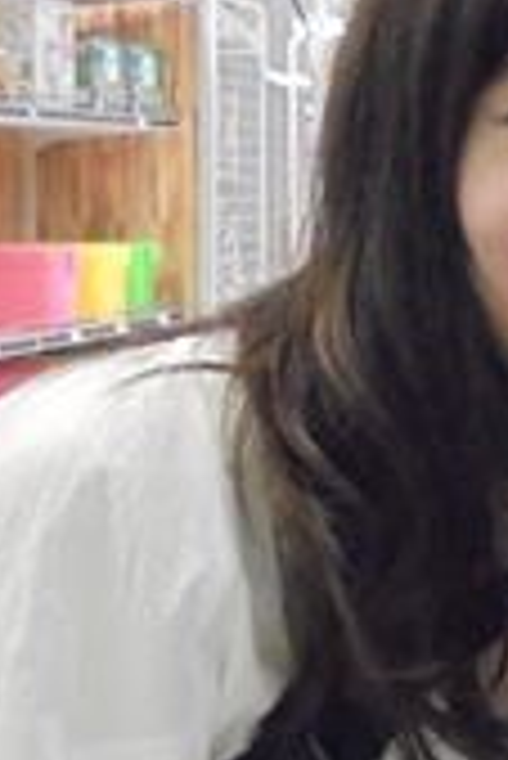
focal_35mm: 96
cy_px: 378
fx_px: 2028
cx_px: 953
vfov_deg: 21.2
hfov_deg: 12.8
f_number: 3.5
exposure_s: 1/60
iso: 800
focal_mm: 4.6
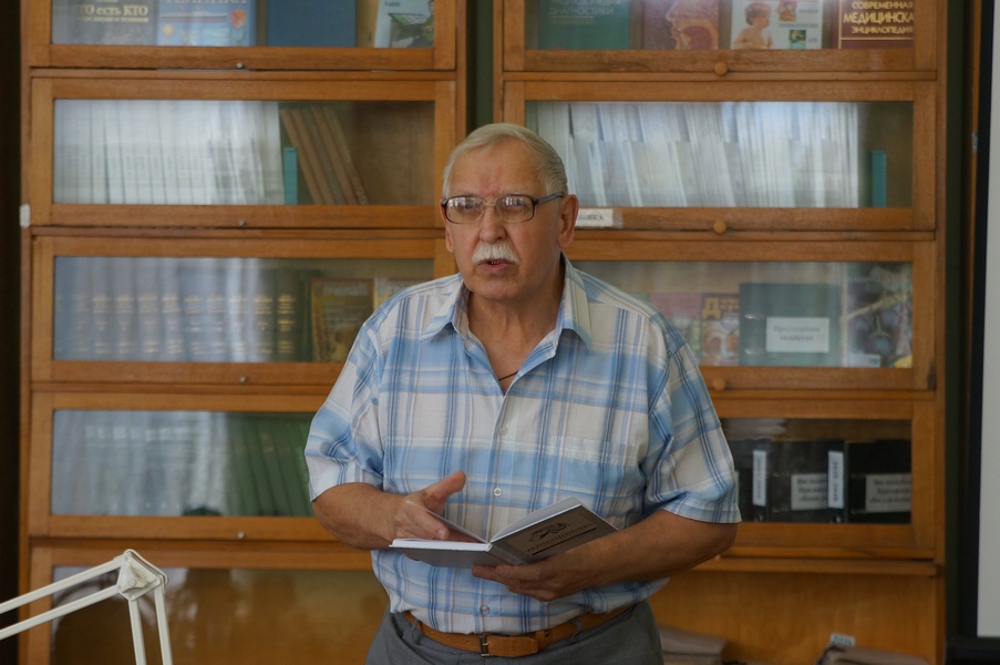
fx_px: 3122
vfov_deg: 12.2
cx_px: 500
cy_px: 332
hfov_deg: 18.2
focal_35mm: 112
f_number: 4
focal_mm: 75
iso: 640
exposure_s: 1/160
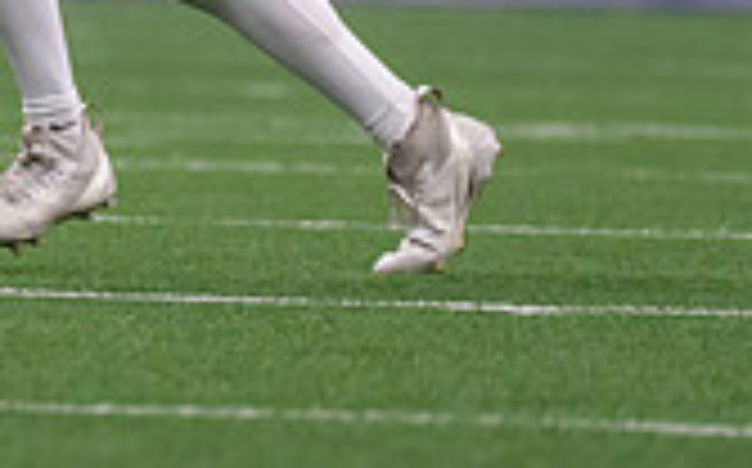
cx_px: -120
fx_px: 21784
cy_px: -276
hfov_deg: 2.0
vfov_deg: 1.2
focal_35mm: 1064
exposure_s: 1/1000
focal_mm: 200
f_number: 2.8
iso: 2000
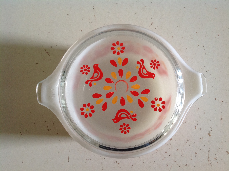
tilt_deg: -81.4
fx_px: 231
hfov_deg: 52.7
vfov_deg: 40.6
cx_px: 114
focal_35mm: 35
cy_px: 86
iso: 100
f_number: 2.4
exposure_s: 1/15
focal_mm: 4.28
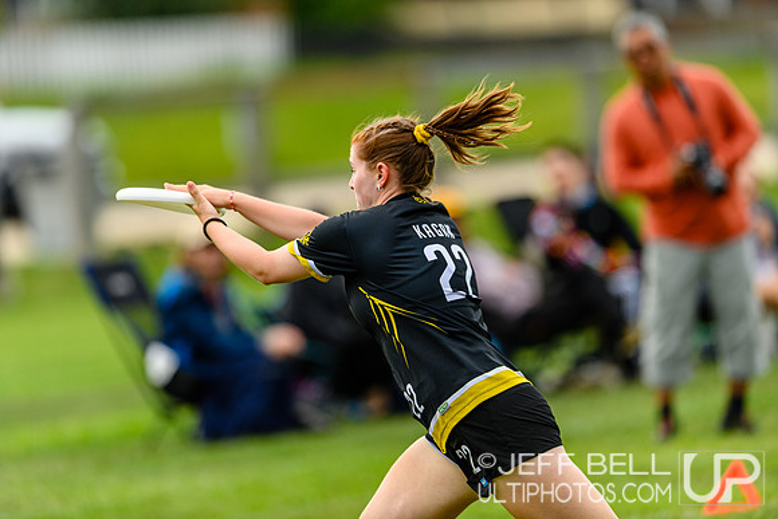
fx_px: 8646
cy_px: 260
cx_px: 389
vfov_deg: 3.4
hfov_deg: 5.2
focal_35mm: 400
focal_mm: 400
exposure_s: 1/1250
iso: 250
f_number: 3.2
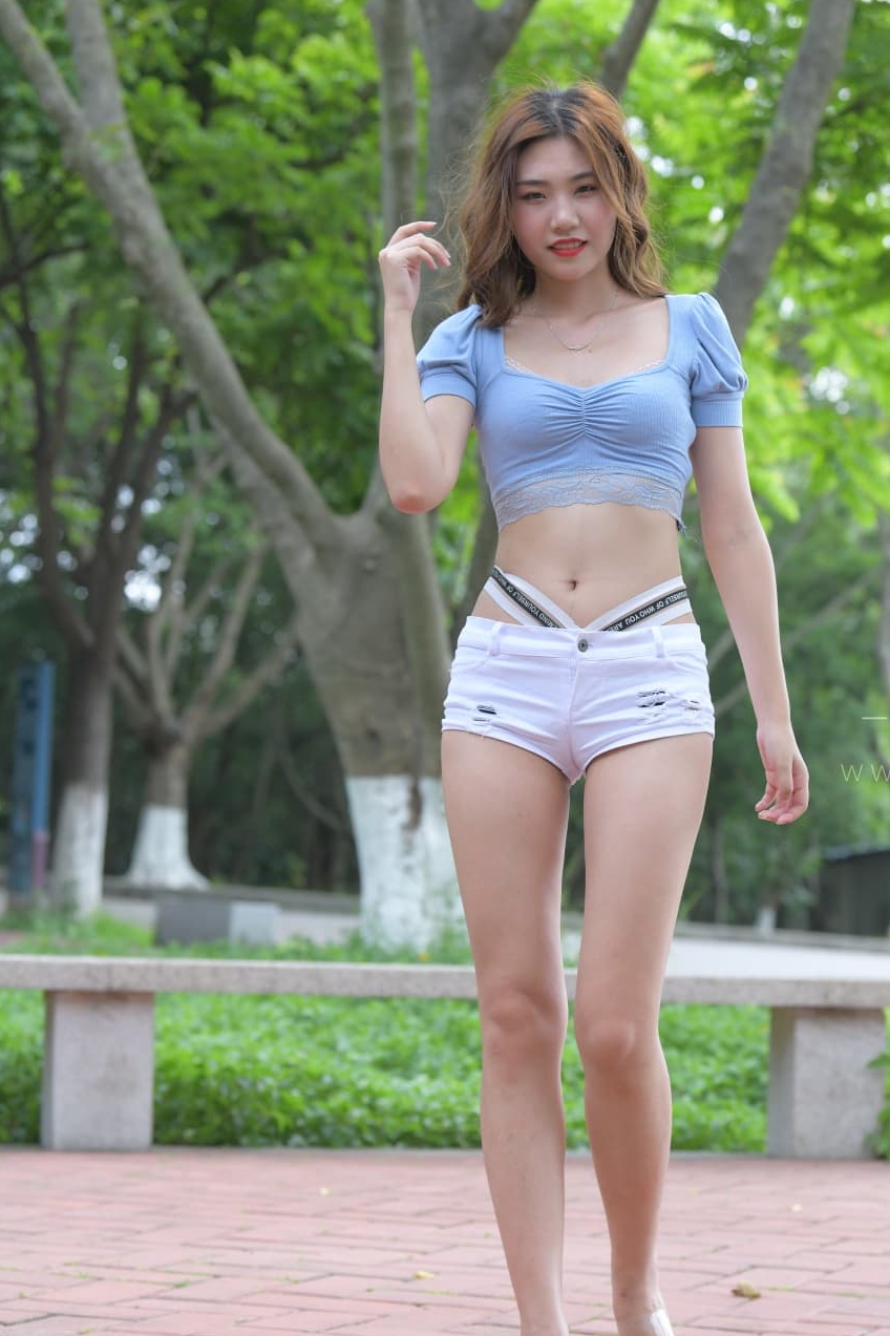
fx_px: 3673
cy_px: 688
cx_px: 610
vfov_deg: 20.6
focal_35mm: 99
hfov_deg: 13.8
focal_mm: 70
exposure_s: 1/1000
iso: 1100
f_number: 4
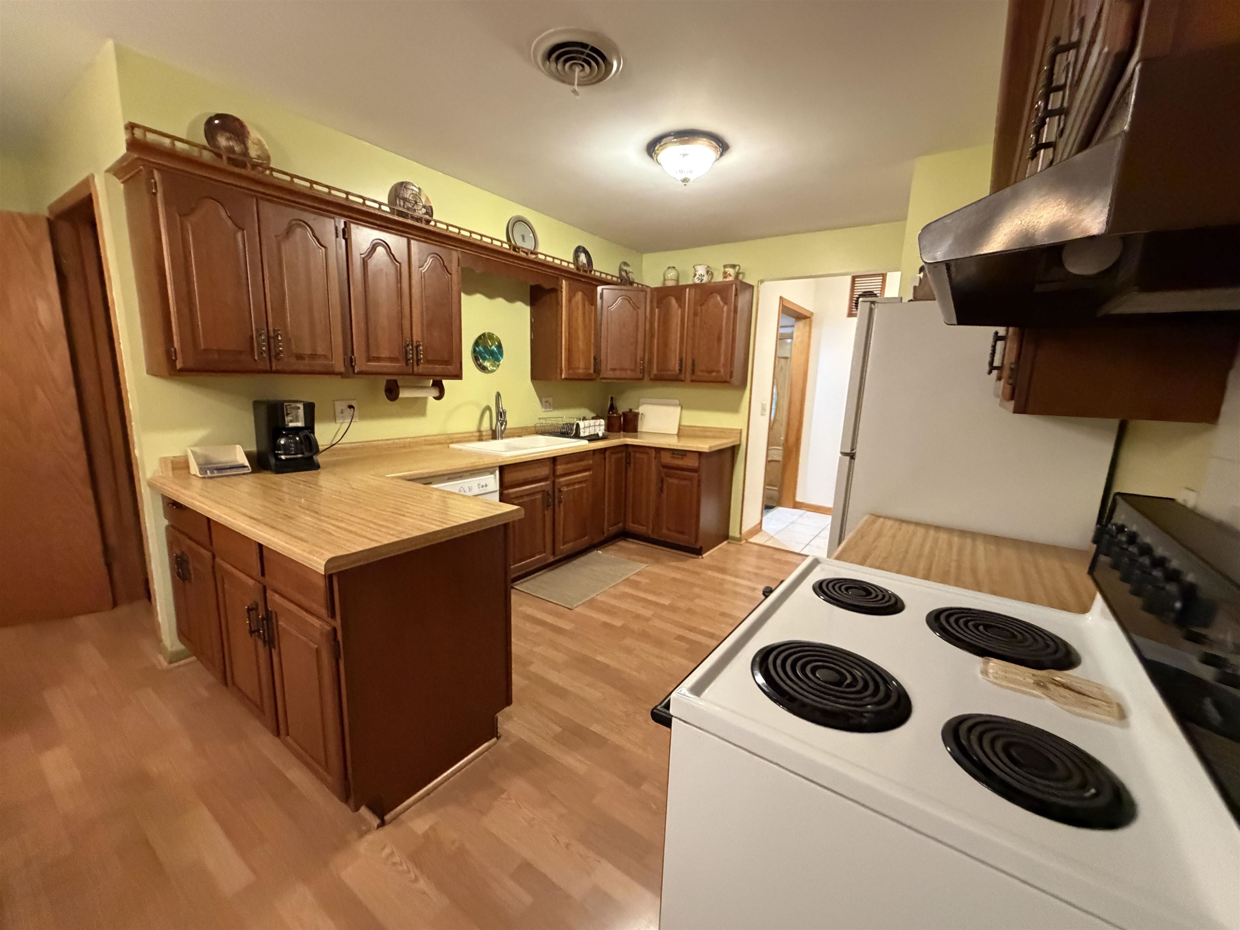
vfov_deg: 85.7
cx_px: 620
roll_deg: -0.6
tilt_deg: -10.6
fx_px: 502
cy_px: 465
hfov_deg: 102.1
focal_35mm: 14
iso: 1000
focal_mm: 2.22
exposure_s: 1/60
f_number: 2.2
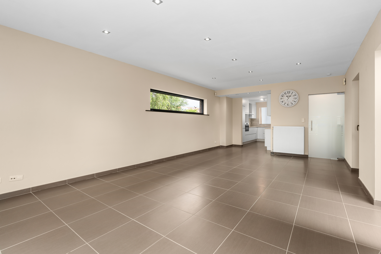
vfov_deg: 70.4
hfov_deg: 93.3
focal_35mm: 17
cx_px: 190
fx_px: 180
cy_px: 127
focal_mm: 17
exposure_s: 1/10
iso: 250
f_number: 9
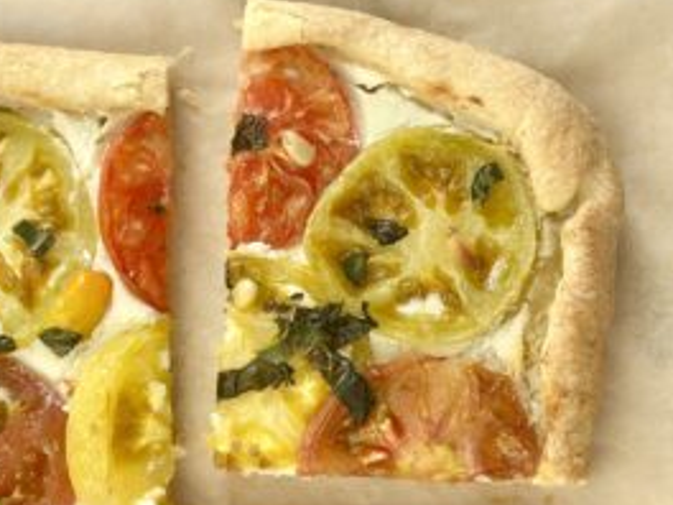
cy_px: 279
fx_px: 1769
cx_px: 232
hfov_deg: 21.5
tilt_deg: -85.3
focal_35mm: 91
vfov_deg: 16.2
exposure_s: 1/153
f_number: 1.78
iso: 64
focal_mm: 6.86
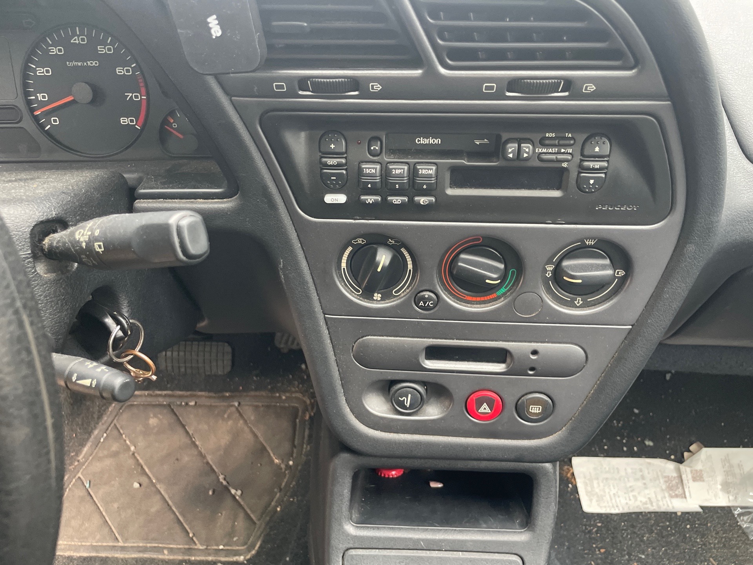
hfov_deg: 67.3
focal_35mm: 26
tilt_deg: -40.6
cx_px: 376
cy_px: 282
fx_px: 566
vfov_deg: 53.1
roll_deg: +1.7
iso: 250
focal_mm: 4.2
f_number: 1.6
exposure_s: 1/60
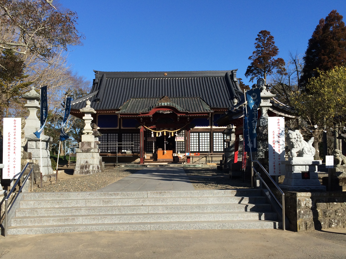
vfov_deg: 41.7
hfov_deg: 53.9
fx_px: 340
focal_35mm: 34
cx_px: 163
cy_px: 147
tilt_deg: +1.2
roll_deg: +1.1
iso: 32
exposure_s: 1/1953
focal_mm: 4.15
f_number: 2.2
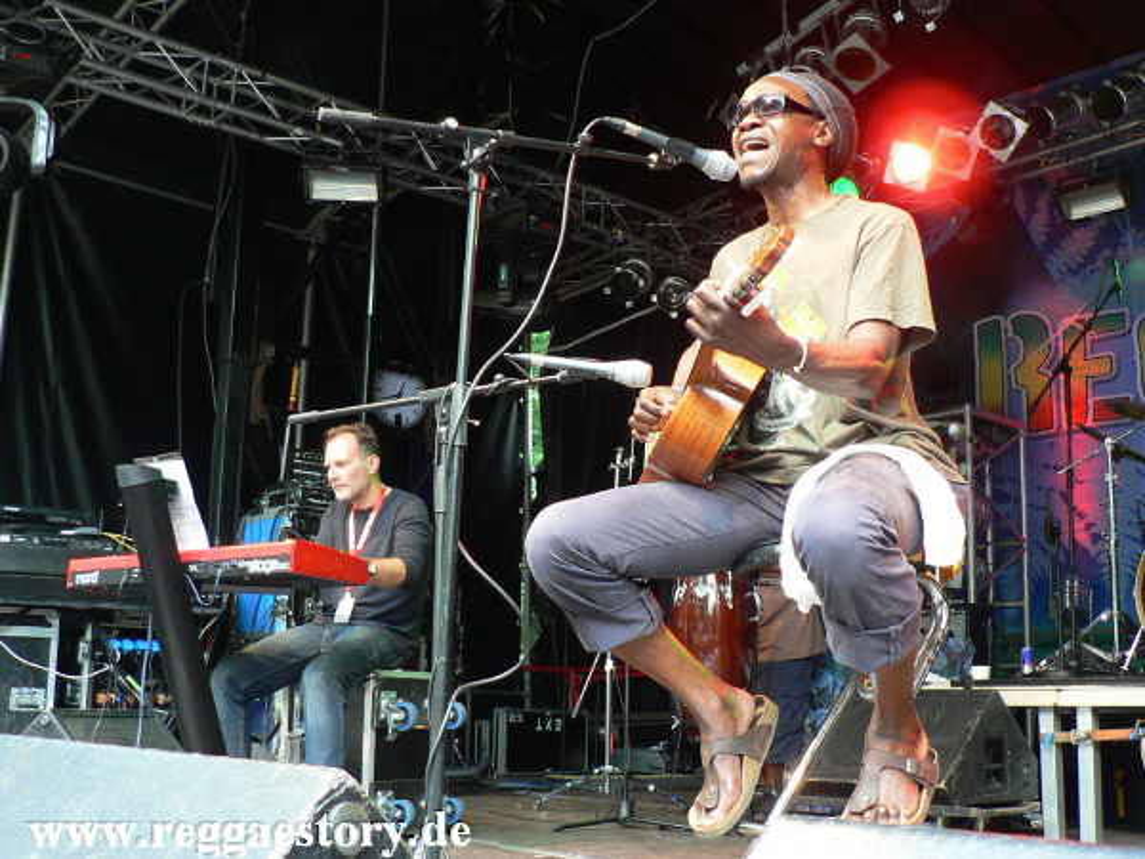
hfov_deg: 52.6
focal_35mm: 35
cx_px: 572
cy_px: 430
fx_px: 1158
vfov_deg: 40.7
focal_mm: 6
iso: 150
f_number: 2.8
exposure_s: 1/30
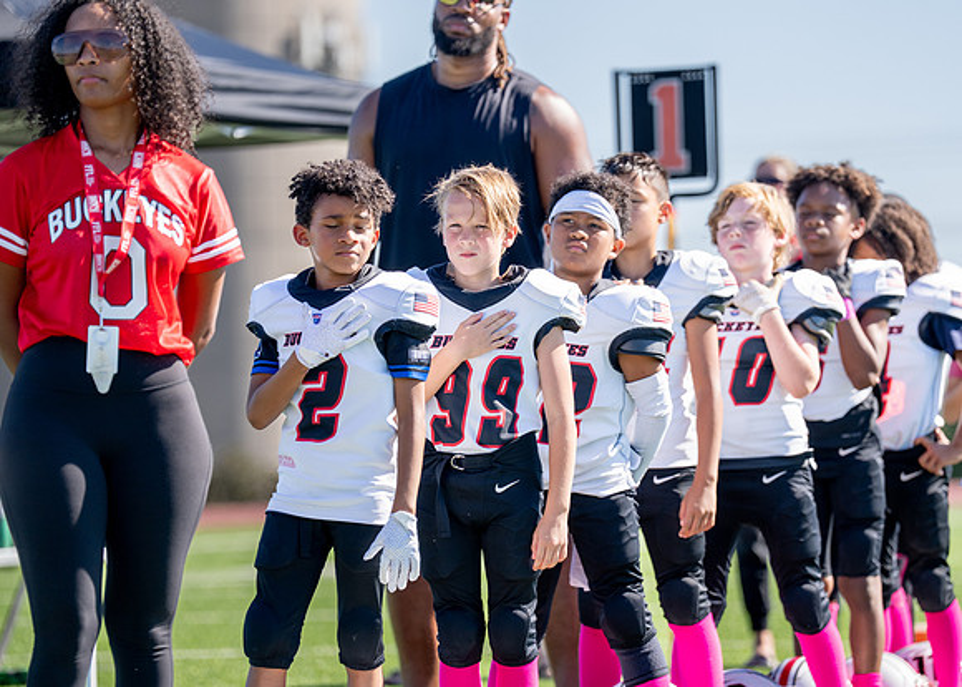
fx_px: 5107
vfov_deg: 7.7
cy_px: 374
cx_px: 517
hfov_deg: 10.8
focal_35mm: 187
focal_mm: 160
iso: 200
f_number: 2.8
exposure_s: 1/2000
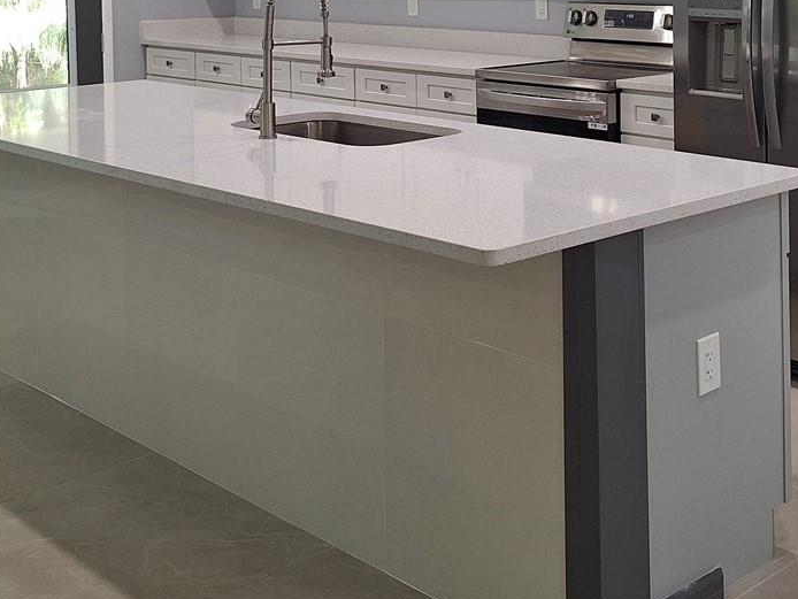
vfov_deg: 26.1
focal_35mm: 53
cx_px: 507
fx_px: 1222
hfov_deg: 35.9
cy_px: -3
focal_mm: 5.54
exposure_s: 1/40
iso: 64
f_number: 1.8
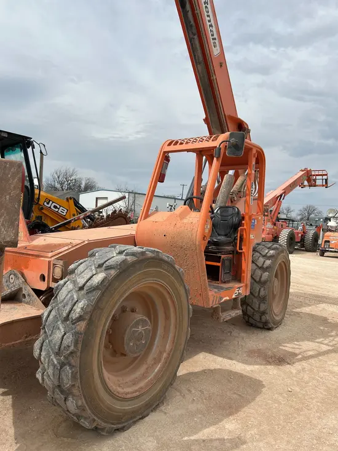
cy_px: 226
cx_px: 169
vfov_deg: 67.3
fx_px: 338
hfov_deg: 53.1
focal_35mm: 26
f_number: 1.5
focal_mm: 5.7
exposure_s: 1/6993
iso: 50
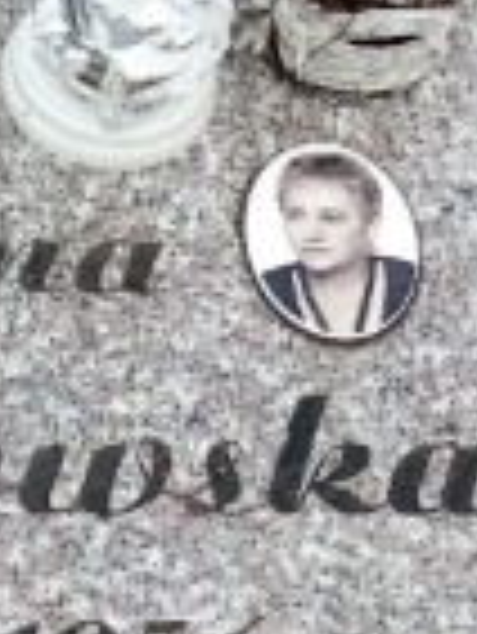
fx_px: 2165
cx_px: -166
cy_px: 980
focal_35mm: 118
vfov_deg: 15.3
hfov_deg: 12.2
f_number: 1.8
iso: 107
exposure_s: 1/1258
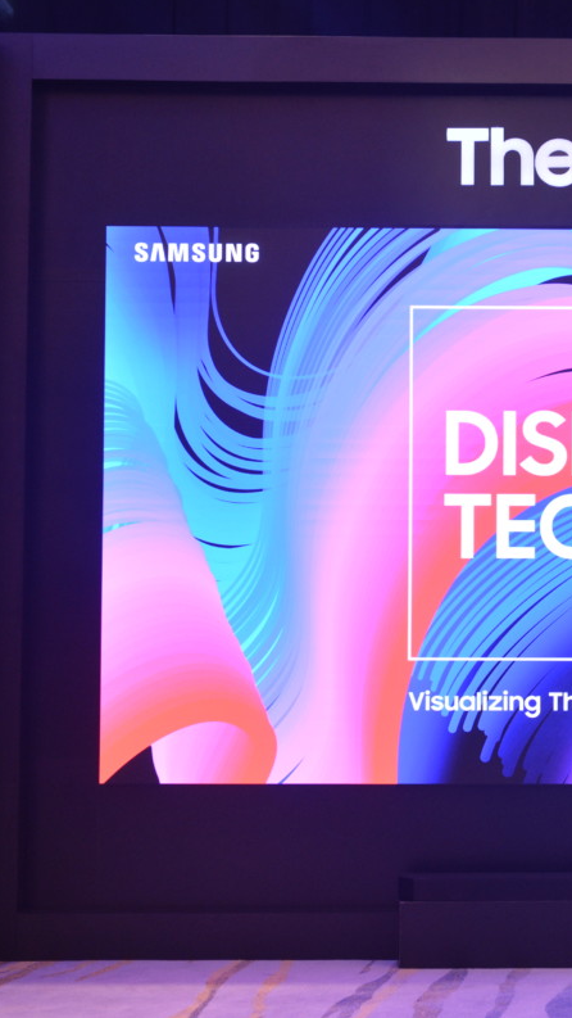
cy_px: 508
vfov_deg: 27.9
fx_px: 2049
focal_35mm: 76
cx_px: 577
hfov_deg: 15.6
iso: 1250
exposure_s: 1/125
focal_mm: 48
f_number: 4
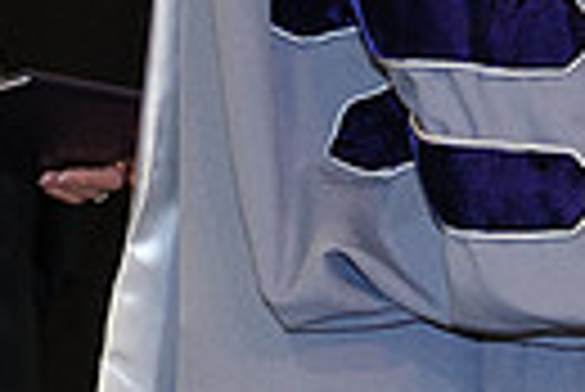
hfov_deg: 7.5
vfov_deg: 5.2
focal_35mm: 264
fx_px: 4295
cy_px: -79
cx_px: 1174
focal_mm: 24.9
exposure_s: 1/125
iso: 1250
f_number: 4
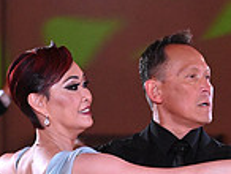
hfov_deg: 4.3
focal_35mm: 457
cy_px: 367
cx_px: 199
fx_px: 3055
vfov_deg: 3.2
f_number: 5
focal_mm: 120
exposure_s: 1/400
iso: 6400
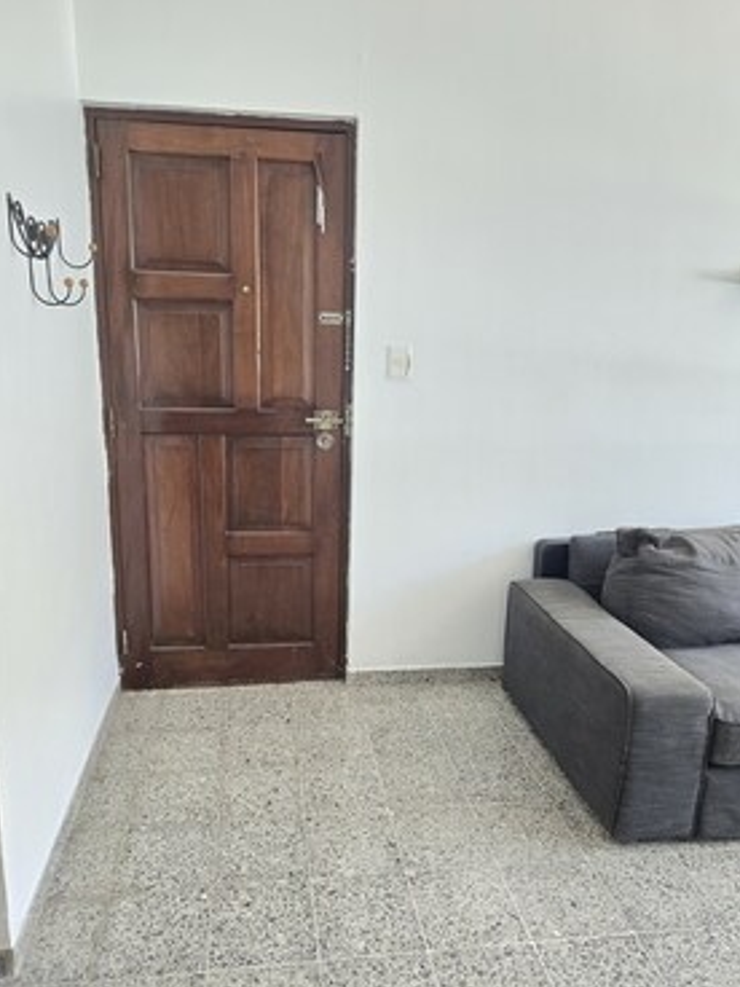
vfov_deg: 69.4
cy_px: 504
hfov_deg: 54.8
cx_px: 349
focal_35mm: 25
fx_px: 713
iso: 320
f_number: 1.8
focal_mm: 5.4
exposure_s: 1/120
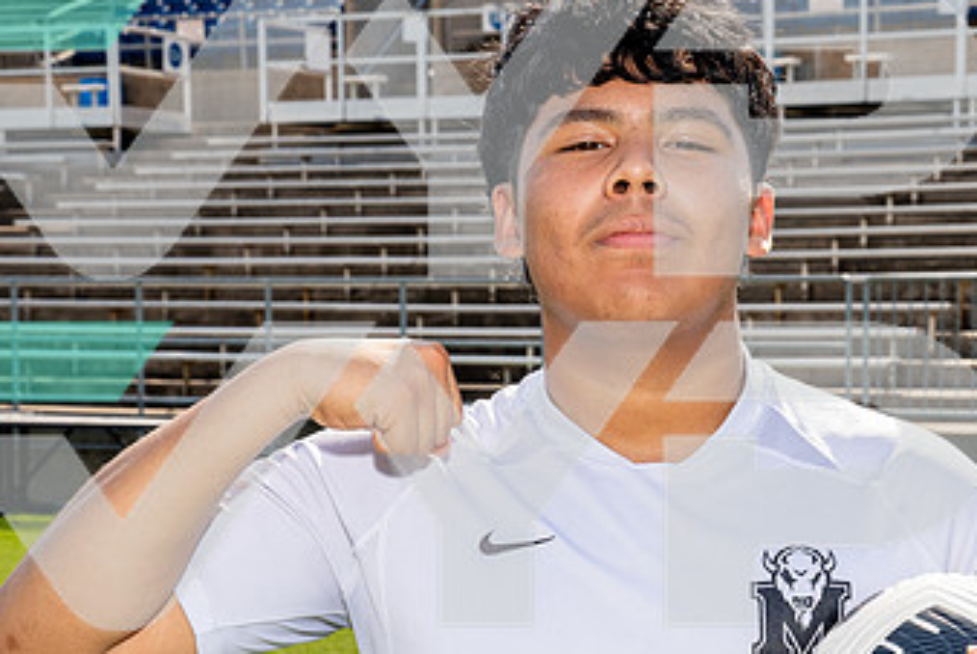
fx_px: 2608
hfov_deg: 21.2
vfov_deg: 14.2
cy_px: 476
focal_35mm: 96
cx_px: 607
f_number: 11
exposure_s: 1/250
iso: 320
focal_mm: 56
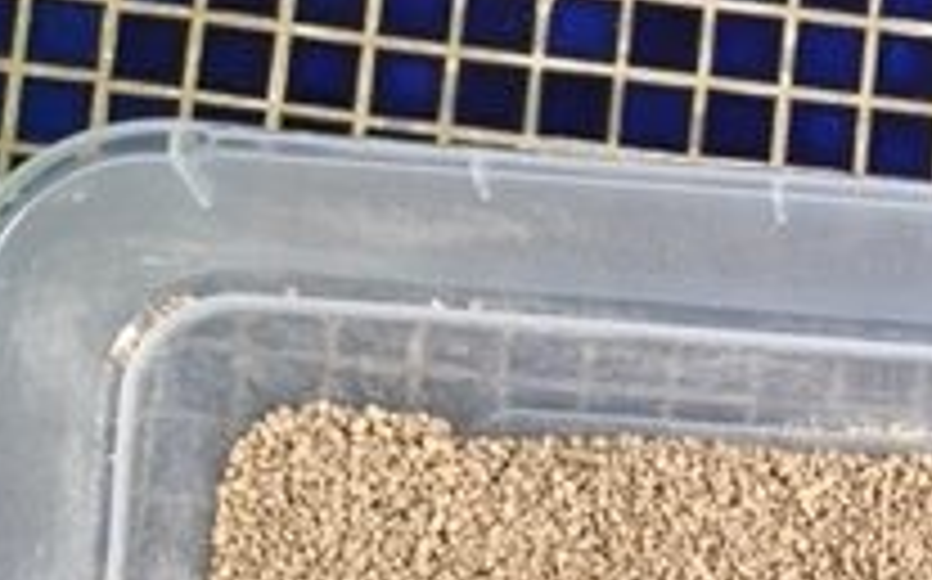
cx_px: 1297
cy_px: 1030
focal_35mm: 95
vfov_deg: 12.6
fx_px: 2411
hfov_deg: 19.7
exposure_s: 1/33
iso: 100
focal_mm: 4.15
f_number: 2.2
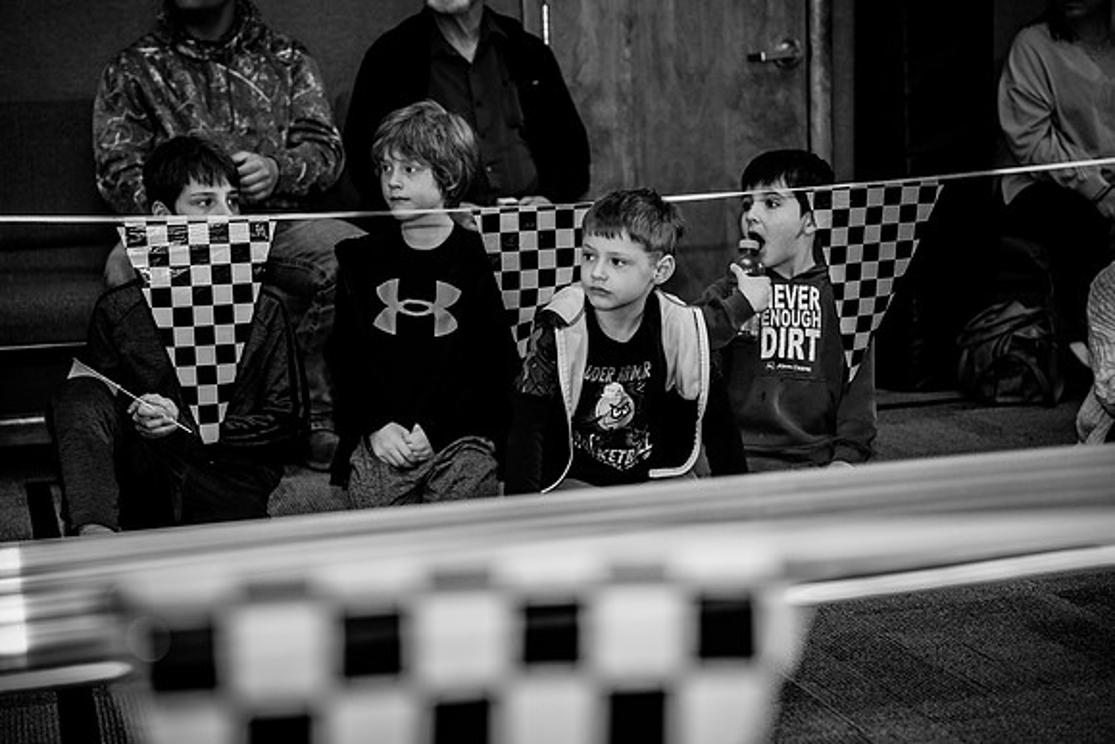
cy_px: 372
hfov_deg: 28.8
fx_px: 2168
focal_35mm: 70
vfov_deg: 19.5
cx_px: 558
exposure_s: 1/250
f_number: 3.2
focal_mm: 70
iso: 800
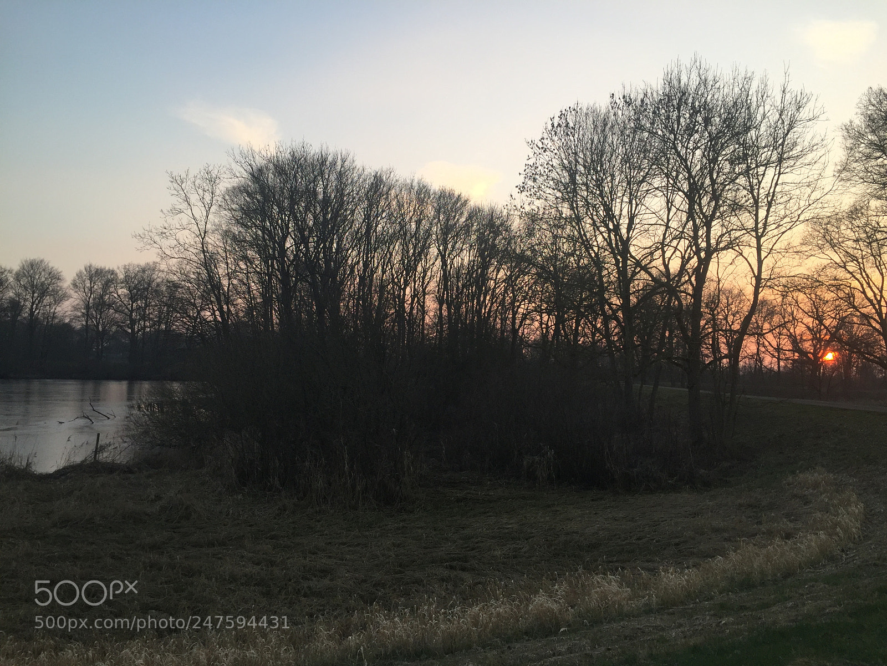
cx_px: 444
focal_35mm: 29
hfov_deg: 61.7
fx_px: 743
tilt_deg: +2.8
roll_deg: -2.9
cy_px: 333
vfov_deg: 48.2
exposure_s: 1/253
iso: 32
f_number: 2.2
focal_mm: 4.15
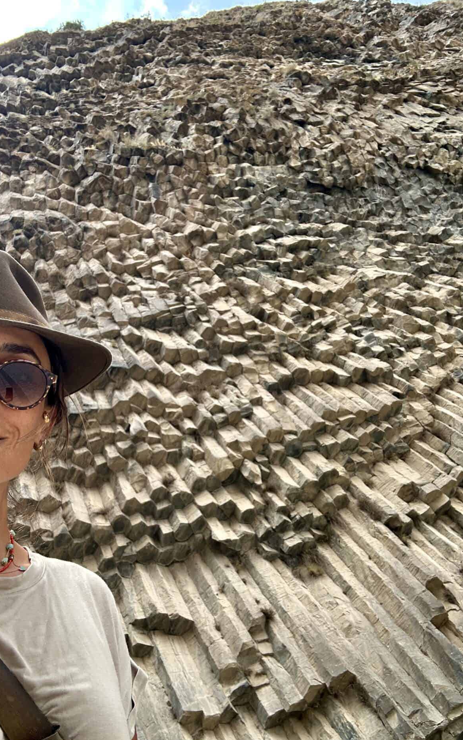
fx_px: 505
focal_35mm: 25
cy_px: 372
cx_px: 181
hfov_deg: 48.9
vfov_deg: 72.5
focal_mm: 2.69
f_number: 1.9
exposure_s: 1/215
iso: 25
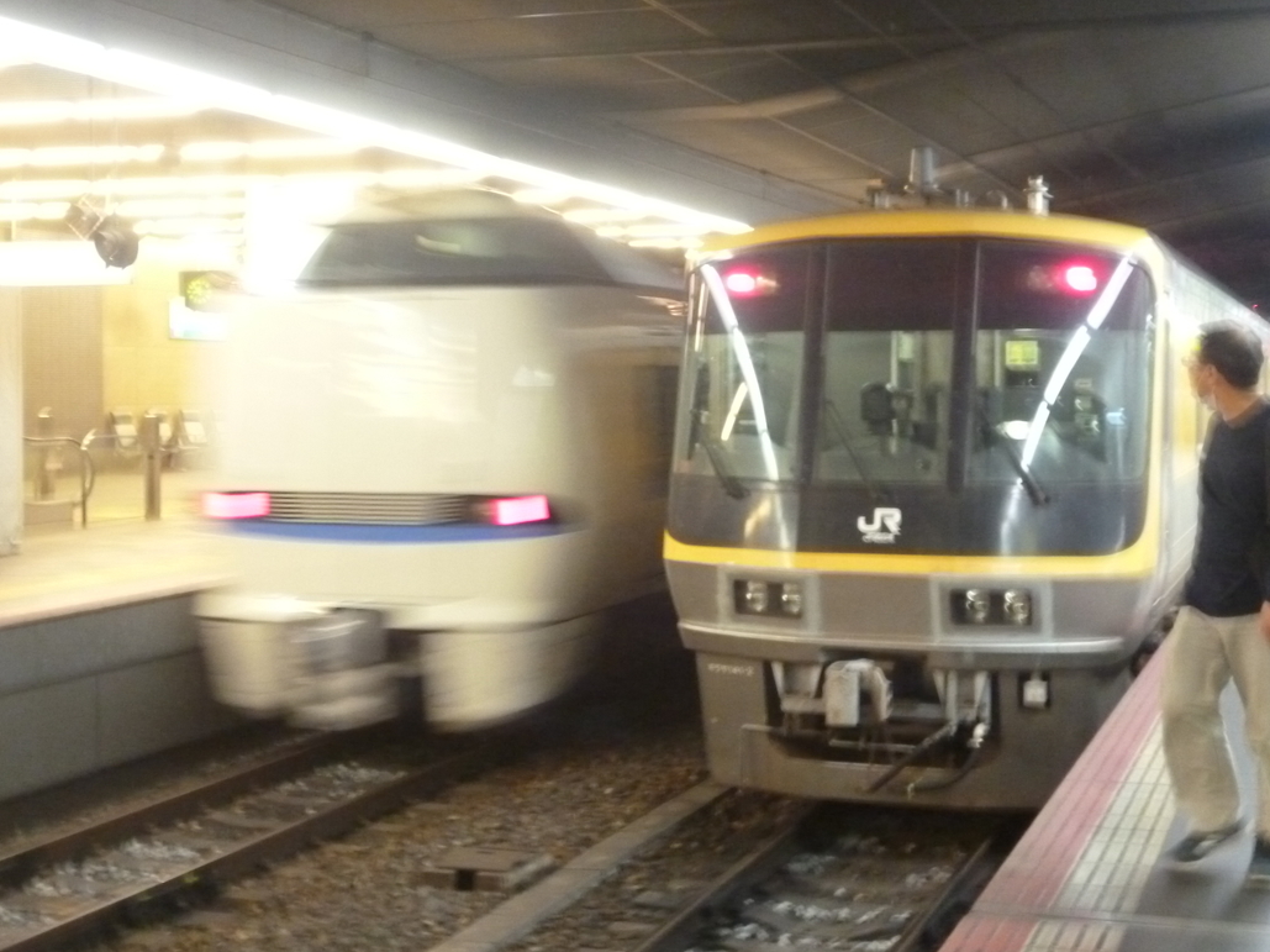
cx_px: 565
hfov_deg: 34.3
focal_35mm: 56
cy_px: 463
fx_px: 2054
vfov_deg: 26.1
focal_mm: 8.6
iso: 800
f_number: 4
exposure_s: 1/13
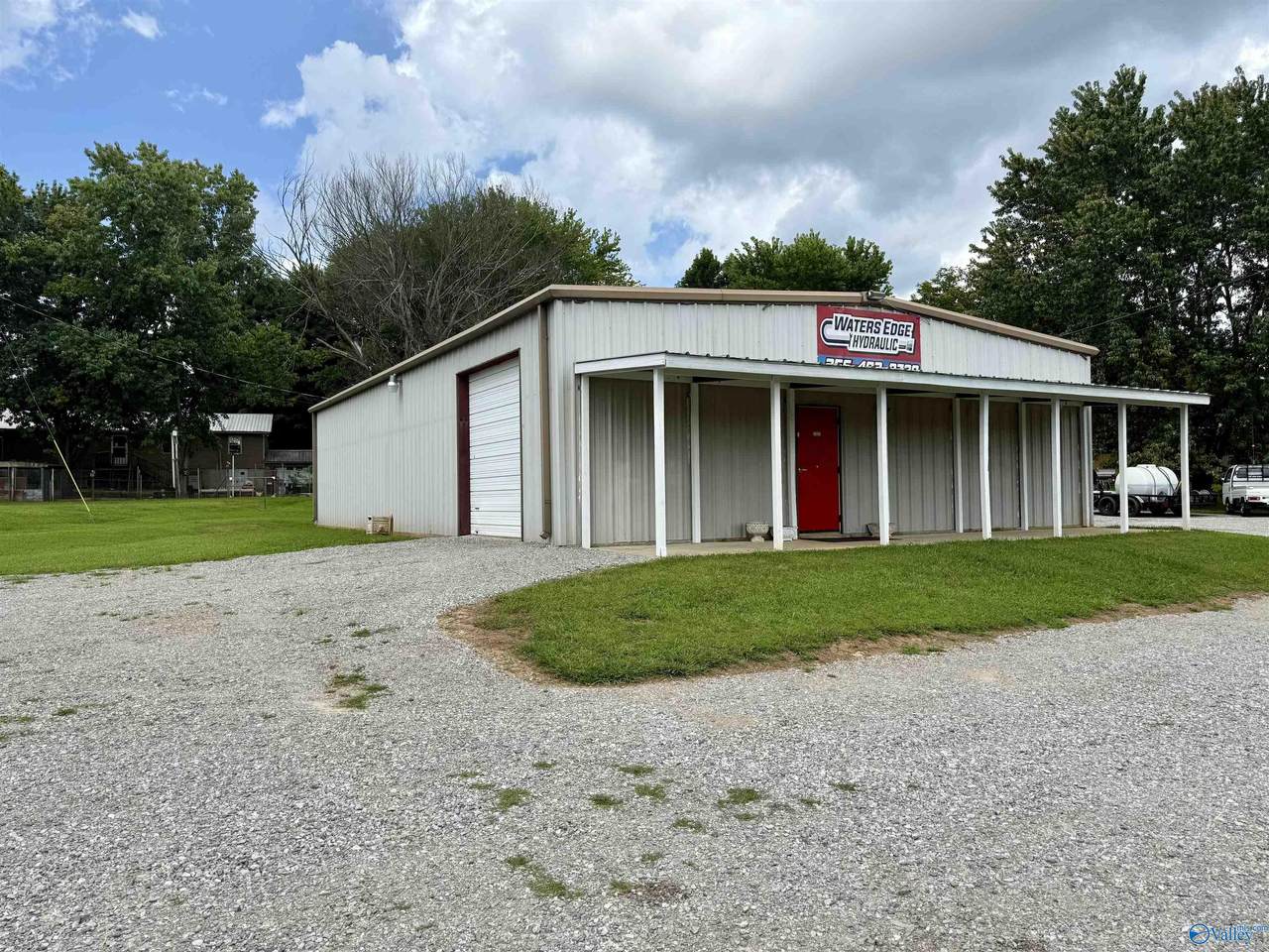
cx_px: 634
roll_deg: +1.0
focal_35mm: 24
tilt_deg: +1.7
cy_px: 476
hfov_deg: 71.6
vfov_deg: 56.8
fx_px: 880
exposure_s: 1/3425
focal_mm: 6.76
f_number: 1.78
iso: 80
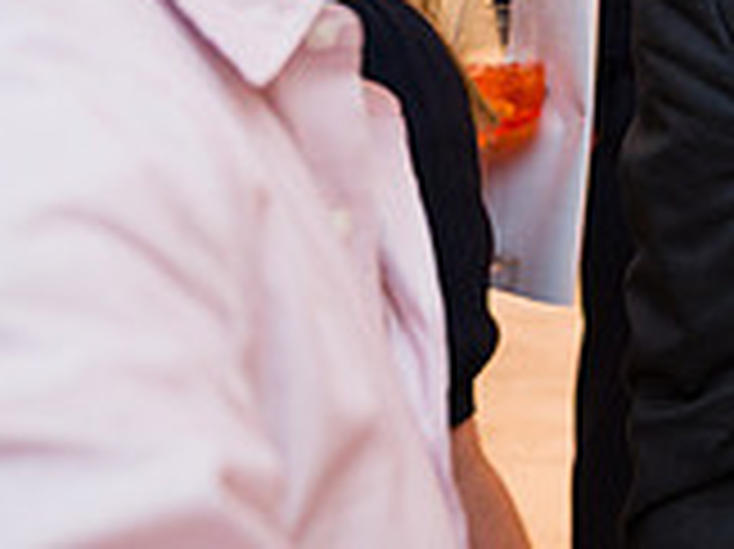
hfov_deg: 15.9
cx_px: 1153
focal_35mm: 112
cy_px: -202
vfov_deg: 12.7
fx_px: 2373
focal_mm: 32
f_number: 3.2
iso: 800
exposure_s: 1/160
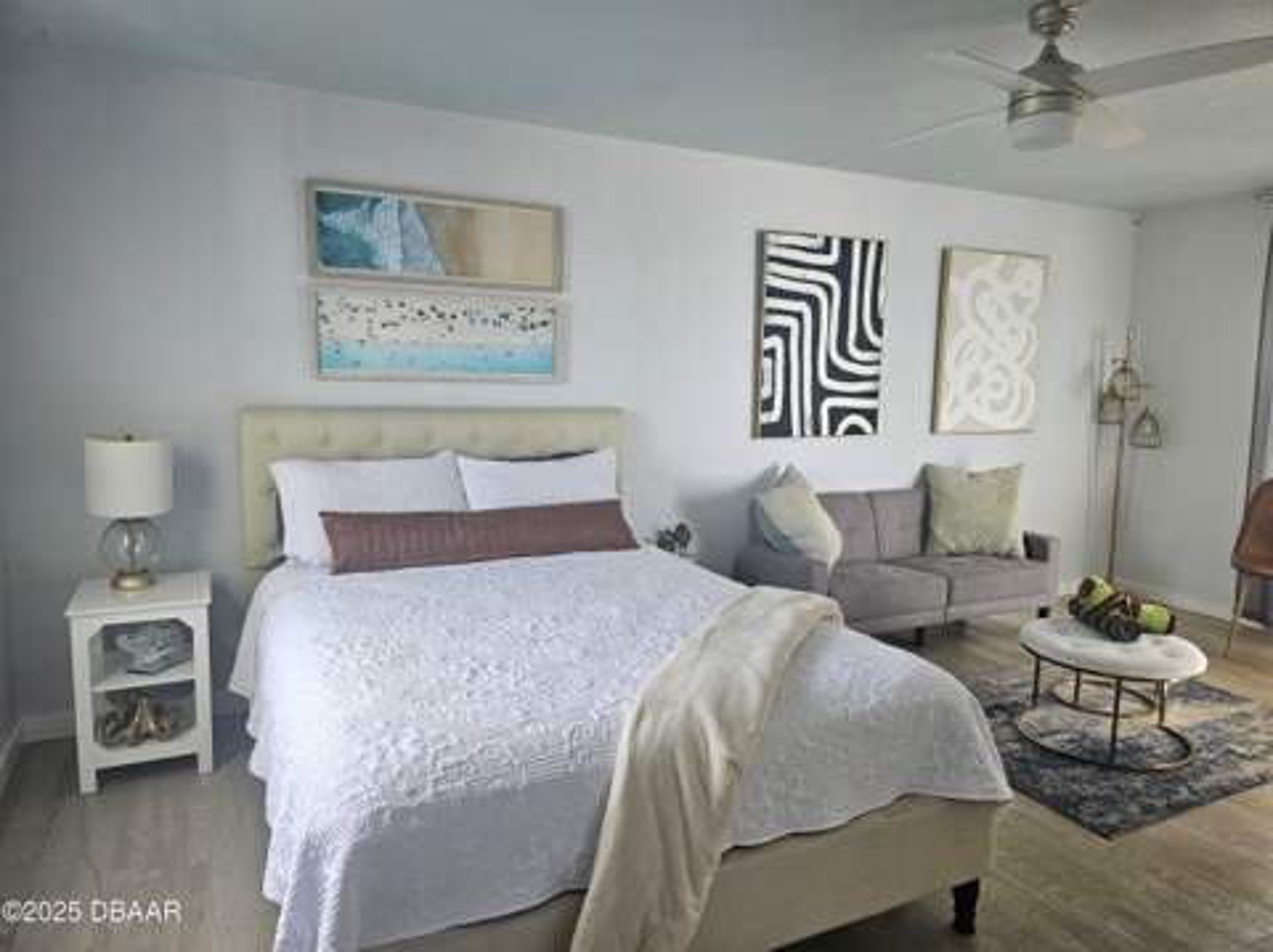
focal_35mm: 23
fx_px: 845
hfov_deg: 74.0
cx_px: 636
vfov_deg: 58.8
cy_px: 476
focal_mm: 6.3
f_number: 1.7
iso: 400
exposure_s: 1/172
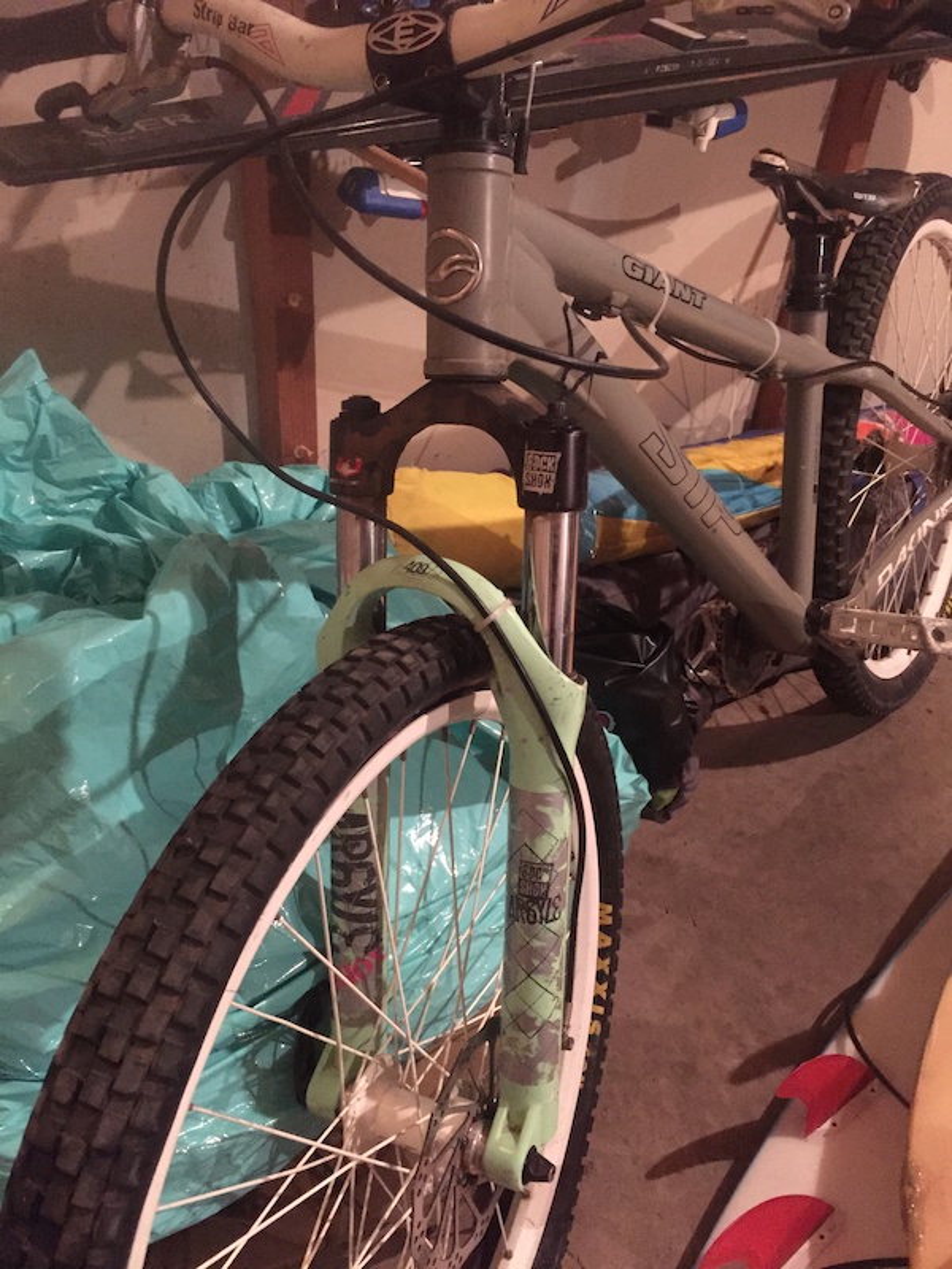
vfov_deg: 61.7
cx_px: 476
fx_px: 1063
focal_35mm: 29
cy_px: 634
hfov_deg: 48.2
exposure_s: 1/15
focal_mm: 4.15
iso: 400
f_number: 2.2
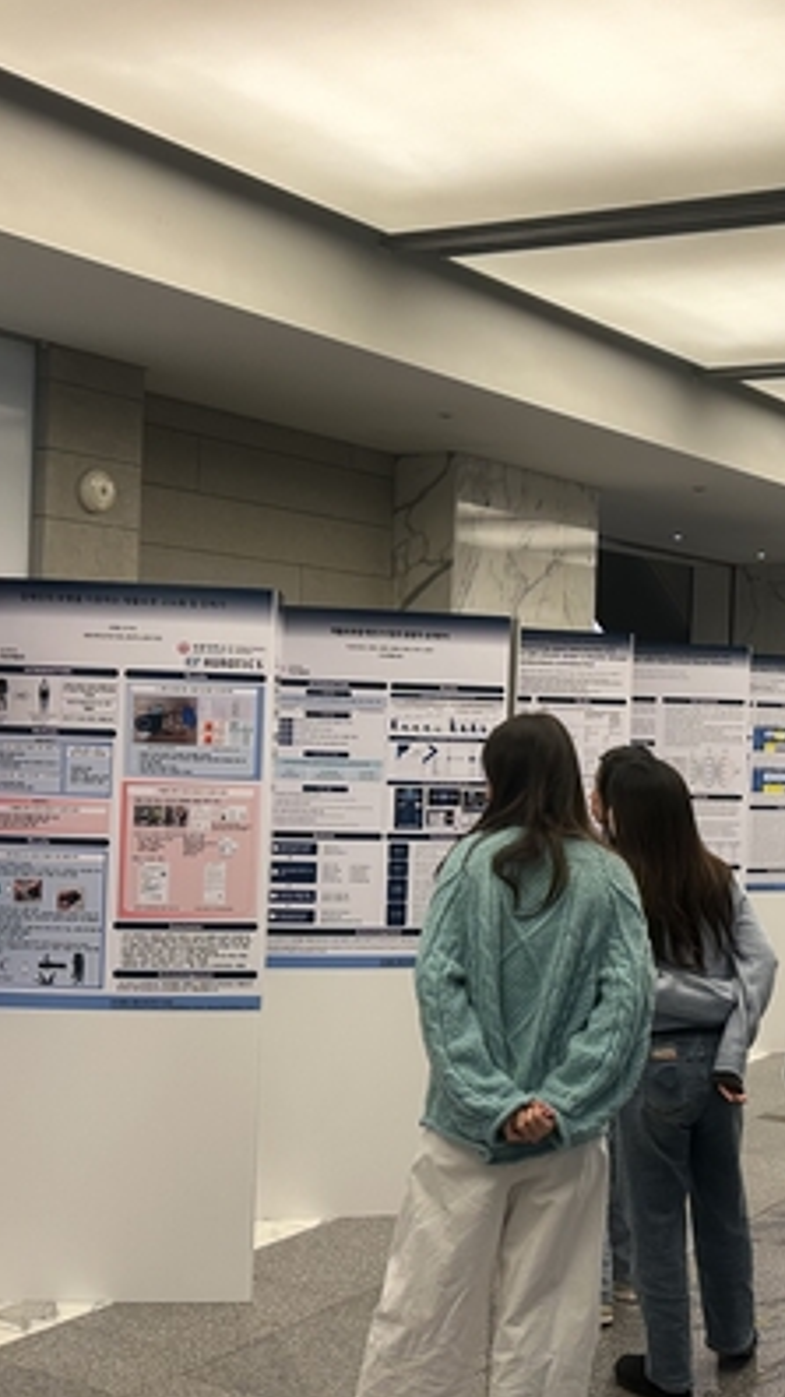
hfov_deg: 23.8
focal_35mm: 50
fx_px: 1852
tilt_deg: +0.3
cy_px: 709
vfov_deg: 41.3
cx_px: 549
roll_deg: -1.6
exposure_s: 1/120
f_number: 1.5
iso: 64
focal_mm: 5.7
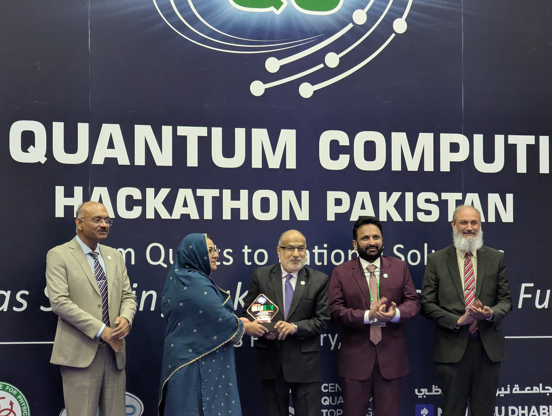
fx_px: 1884
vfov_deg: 12.6
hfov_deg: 16.7
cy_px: 199
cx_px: 261
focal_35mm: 118
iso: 1104
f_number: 3.5
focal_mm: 19
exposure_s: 1/50
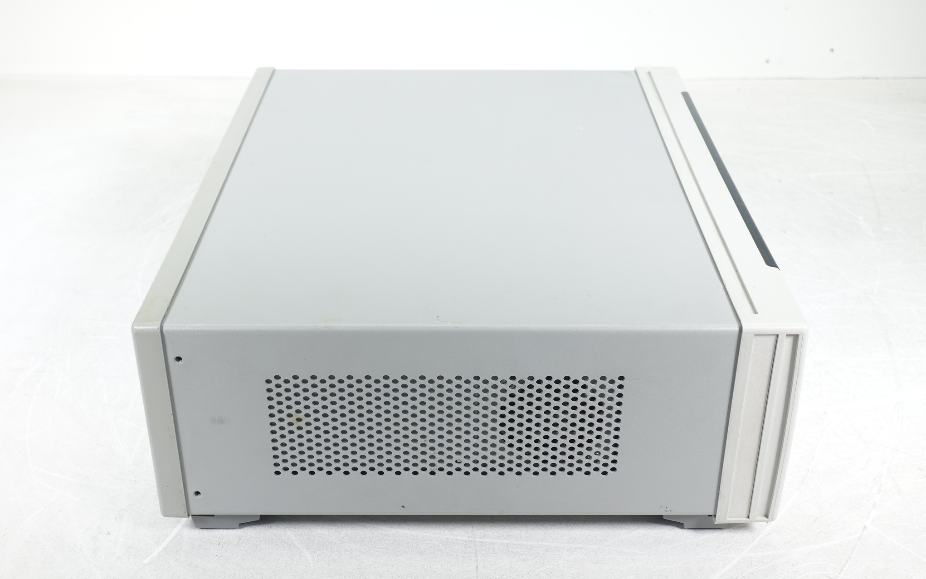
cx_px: 464
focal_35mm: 46
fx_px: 1161
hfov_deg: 43.5
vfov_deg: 28.0
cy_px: 304
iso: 125
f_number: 4
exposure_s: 1/100
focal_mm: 16.39
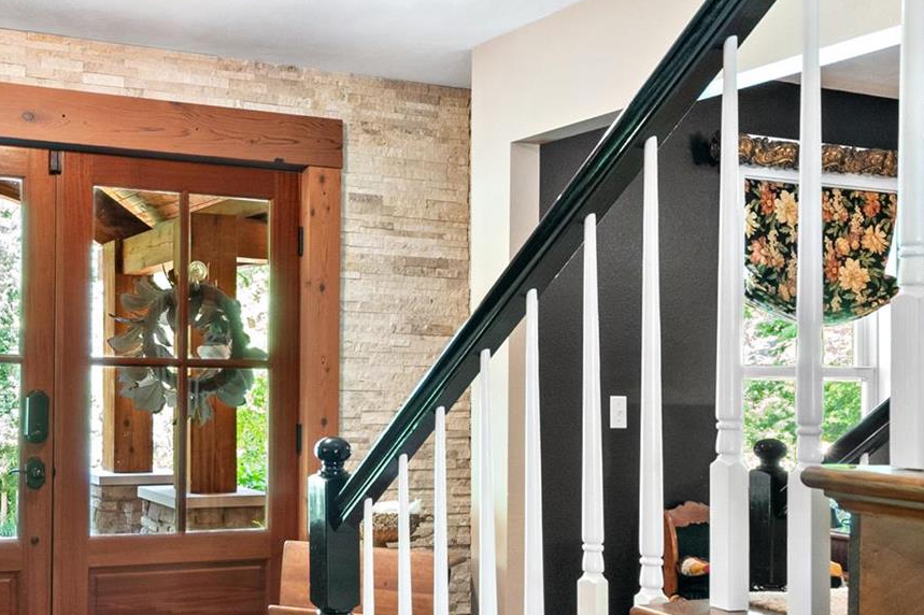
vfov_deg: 32.4
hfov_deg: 44.7
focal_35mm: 41
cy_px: 403
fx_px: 1052
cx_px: 166
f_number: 9
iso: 400
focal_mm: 11
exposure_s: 1/13
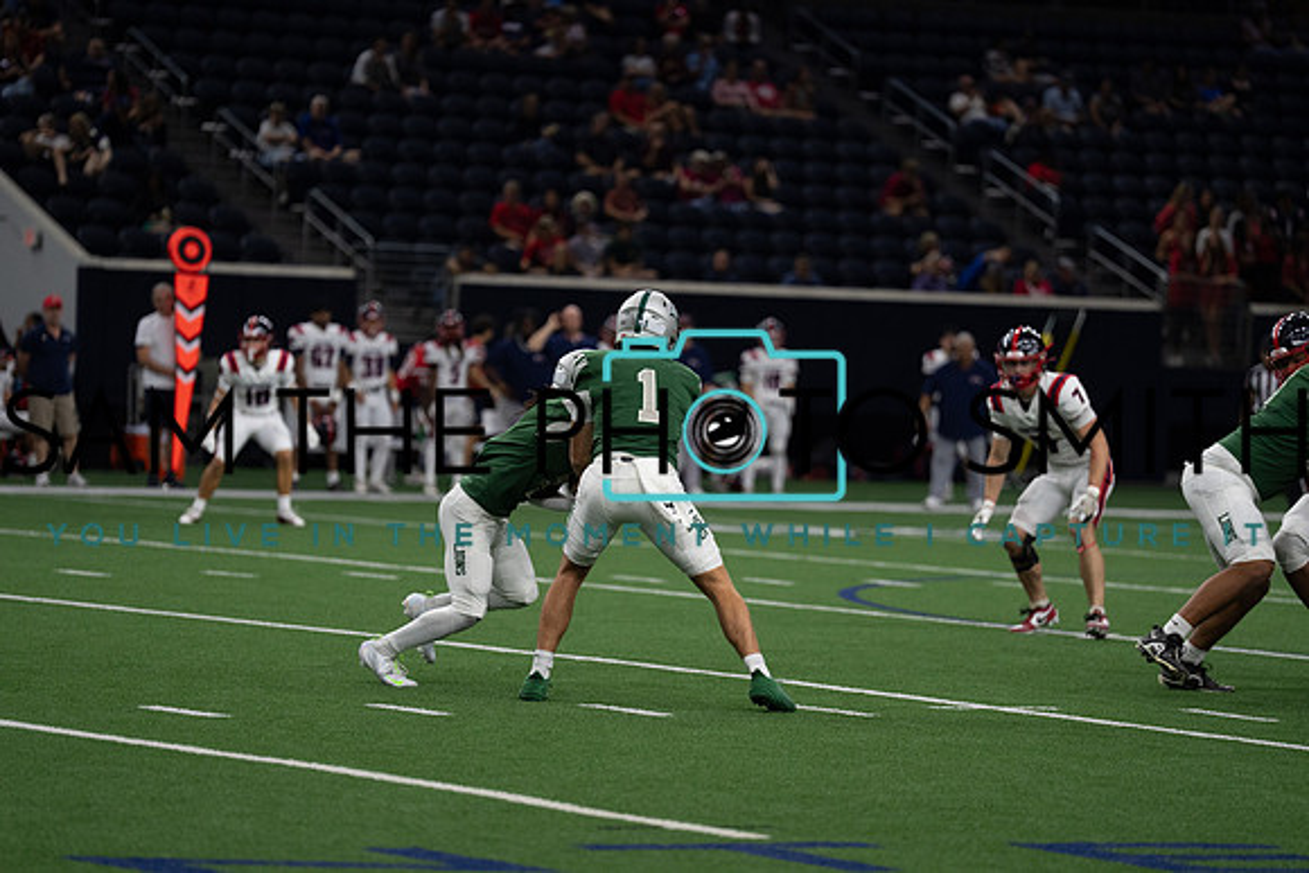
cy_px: 436
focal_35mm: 176
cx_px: 654
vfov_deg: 7.8
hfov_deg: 11.7
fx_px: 6401
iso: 2000
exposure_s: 1/1000
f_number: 2.8
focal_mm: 176
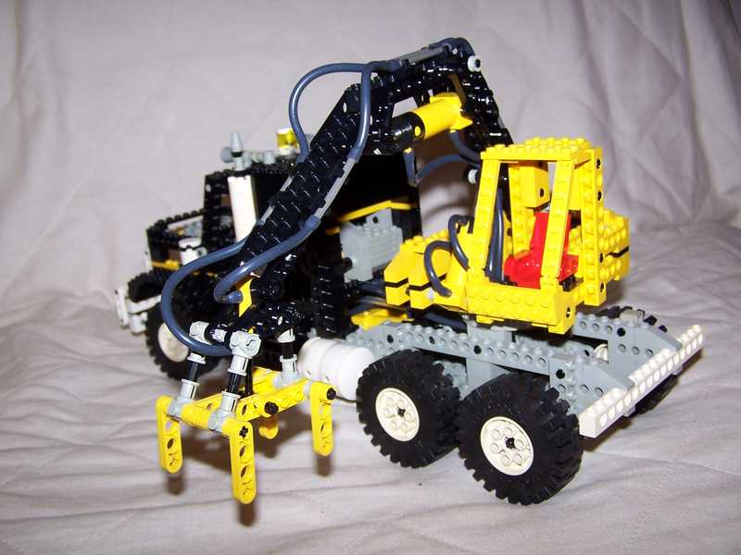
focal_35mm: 38
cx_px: 370
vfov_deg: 37.7
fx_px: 813
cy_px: 278
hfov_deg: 49.0
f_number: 2.8
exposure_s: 1/60
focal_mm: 6.3
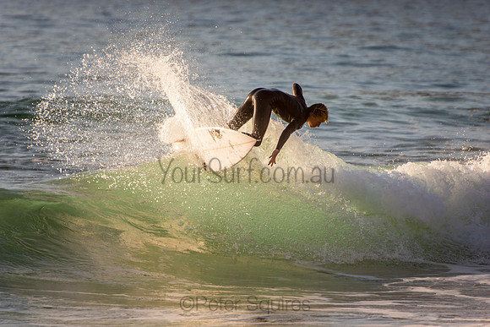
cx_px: 245
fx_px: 8168
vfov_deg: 2.3
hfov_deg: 3.4
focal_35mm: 600
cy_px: 164
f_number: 5.6
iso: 360
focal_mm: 400
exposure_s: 1/1250
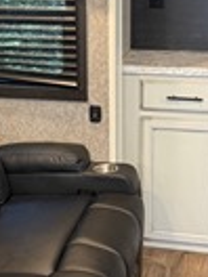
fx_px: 585
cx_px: 95
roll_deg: +1.2
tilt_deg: -18.7
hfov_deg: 20.2
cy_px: 120
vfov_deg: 26.7
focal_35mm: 73
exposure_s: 1/46
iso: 320
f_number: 1.78
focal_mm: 6.76
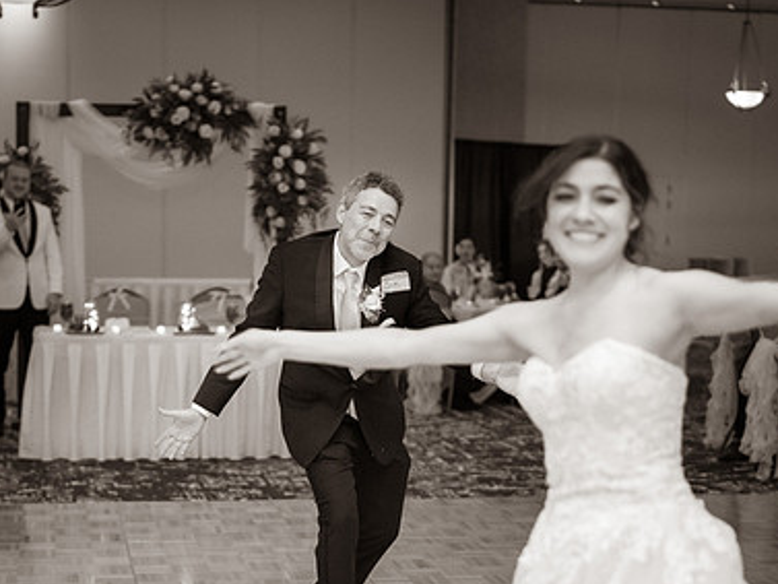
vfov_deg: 21.4
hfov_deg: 28.3
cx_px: 252
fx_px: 1529
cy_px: 437
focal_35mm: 68
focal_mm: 35
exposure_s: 1/320
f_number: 1.2
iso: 2000
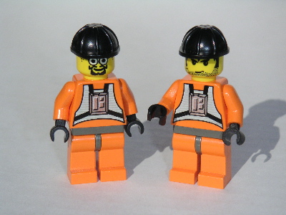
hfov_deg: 17.7
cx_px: 143
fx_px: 917
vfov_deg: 13.3
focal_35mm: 111
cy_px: 108
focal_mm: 17.1
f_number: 8
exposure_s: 1/1000
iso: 160
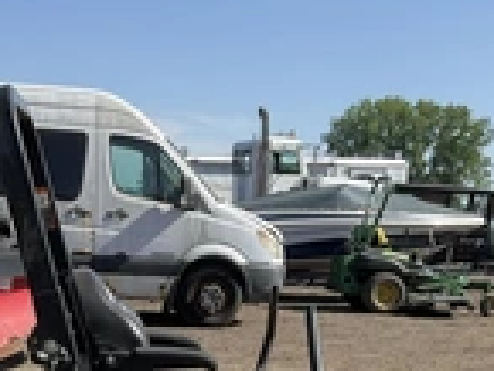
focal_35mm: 80
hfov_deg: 24.2
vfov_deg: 17.2
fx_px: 1143
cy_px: 500
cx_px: 133
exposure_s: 1/1311
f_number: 1.8
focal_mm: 3
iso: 25
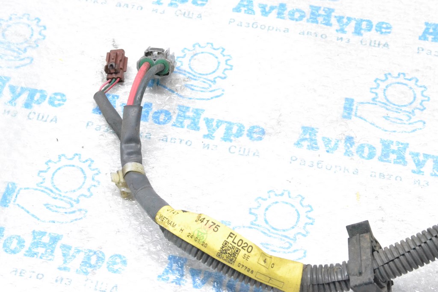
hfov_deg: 28.1
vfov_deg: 18.9
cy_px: 146
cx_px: 219
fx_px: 876
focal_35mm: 72
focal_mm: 48
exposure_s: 1/160
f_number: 9
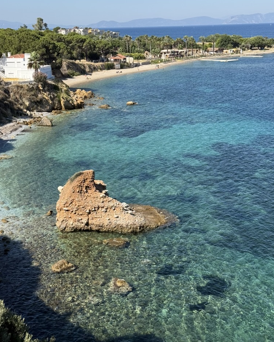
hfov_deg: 29.7
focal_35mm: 51
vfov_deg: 36.6
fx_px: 517
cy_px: 160
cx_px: 138
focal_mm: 6.76
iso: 64
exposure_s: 1/3226
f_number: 1.78
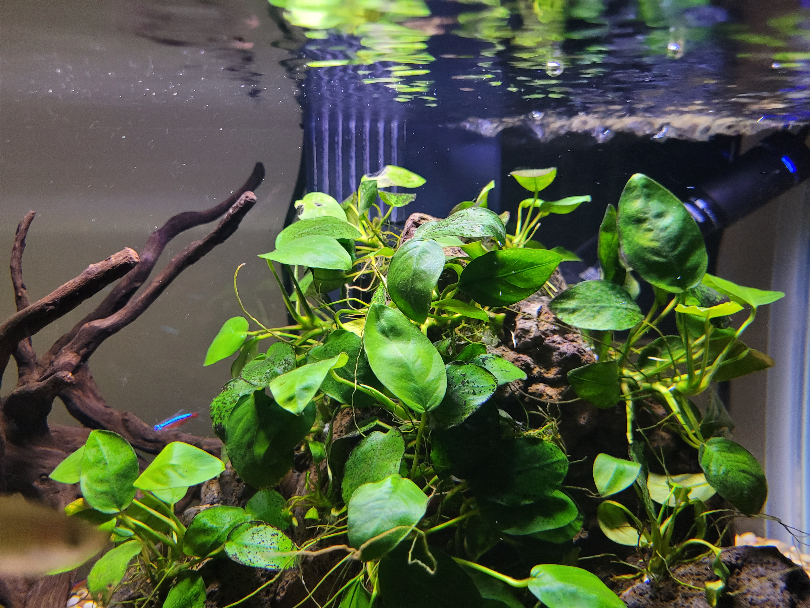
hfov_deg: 67.3
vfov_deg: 53.1
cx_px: 405
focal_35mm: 26
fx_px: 608
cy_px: 304
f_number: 1.8
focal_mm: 5.4
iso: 400
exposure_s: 1/50
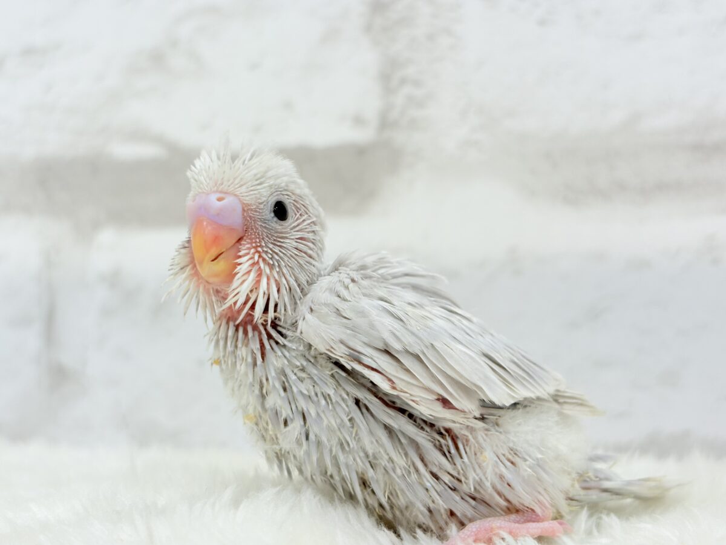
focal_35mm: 52
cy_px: 272
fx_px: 1091
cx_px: 363
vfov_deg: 28.0
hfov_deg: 36.8
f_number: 1.6
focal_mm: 5.96
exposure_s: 1/50
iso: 32
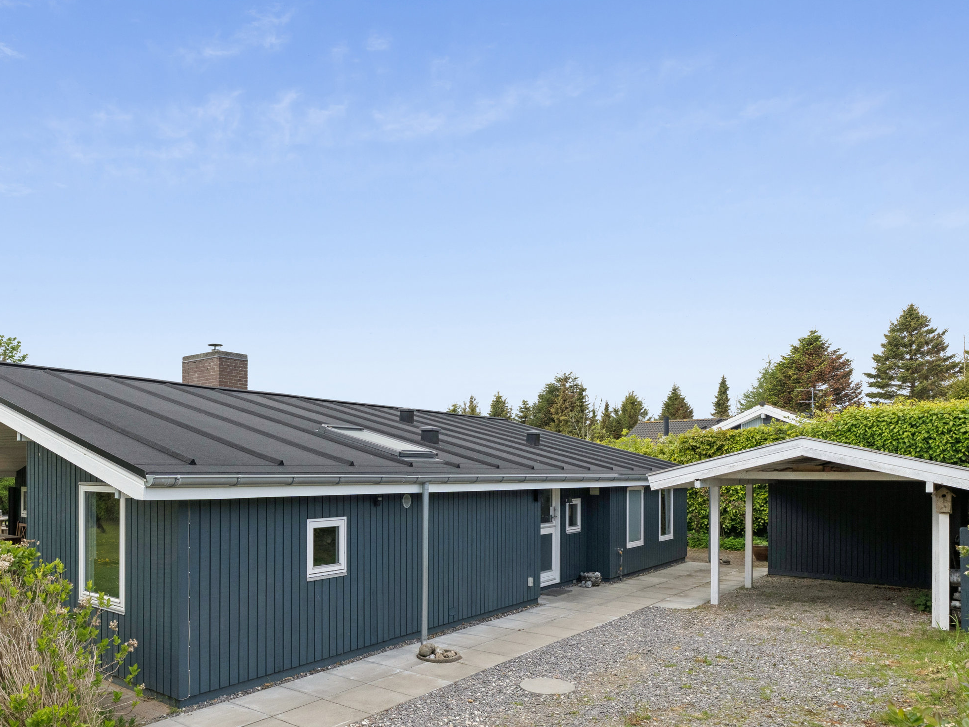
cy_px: 483
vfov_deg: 53.8
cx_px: 364
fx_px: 700
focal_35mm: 25
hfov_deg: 68.3
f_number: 6.3
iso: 640
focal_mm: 17
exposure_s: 1/1600
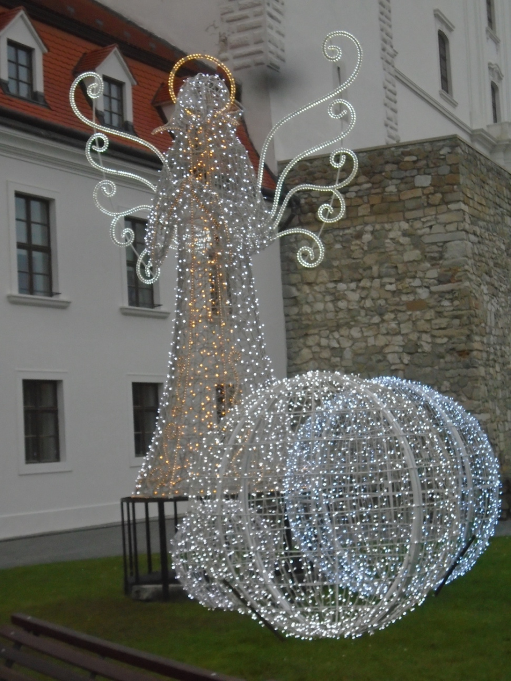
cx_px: 256
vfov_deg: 33.2
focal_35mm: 58
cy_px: 340
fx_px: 1142
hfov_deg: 25.2
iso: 400
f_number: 4.9
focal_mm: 10.2
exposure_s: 1/125
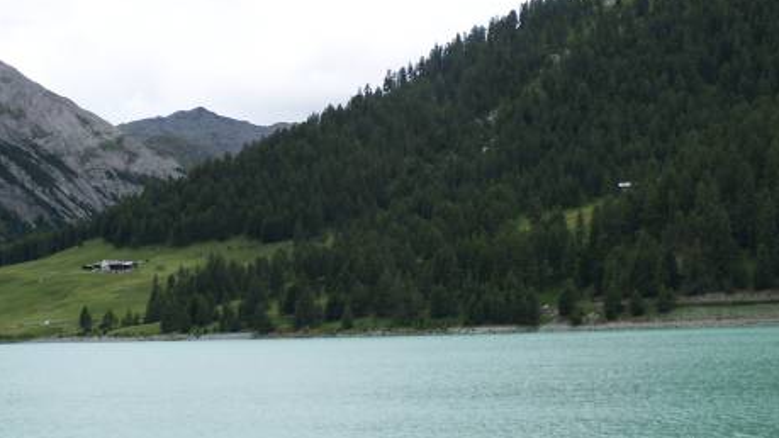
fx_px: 1714
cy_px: 149
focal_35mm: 83
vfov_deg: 14.5
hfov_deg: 25.6
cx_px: 392
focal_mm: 12.4
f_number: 3.2
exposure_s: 1/500
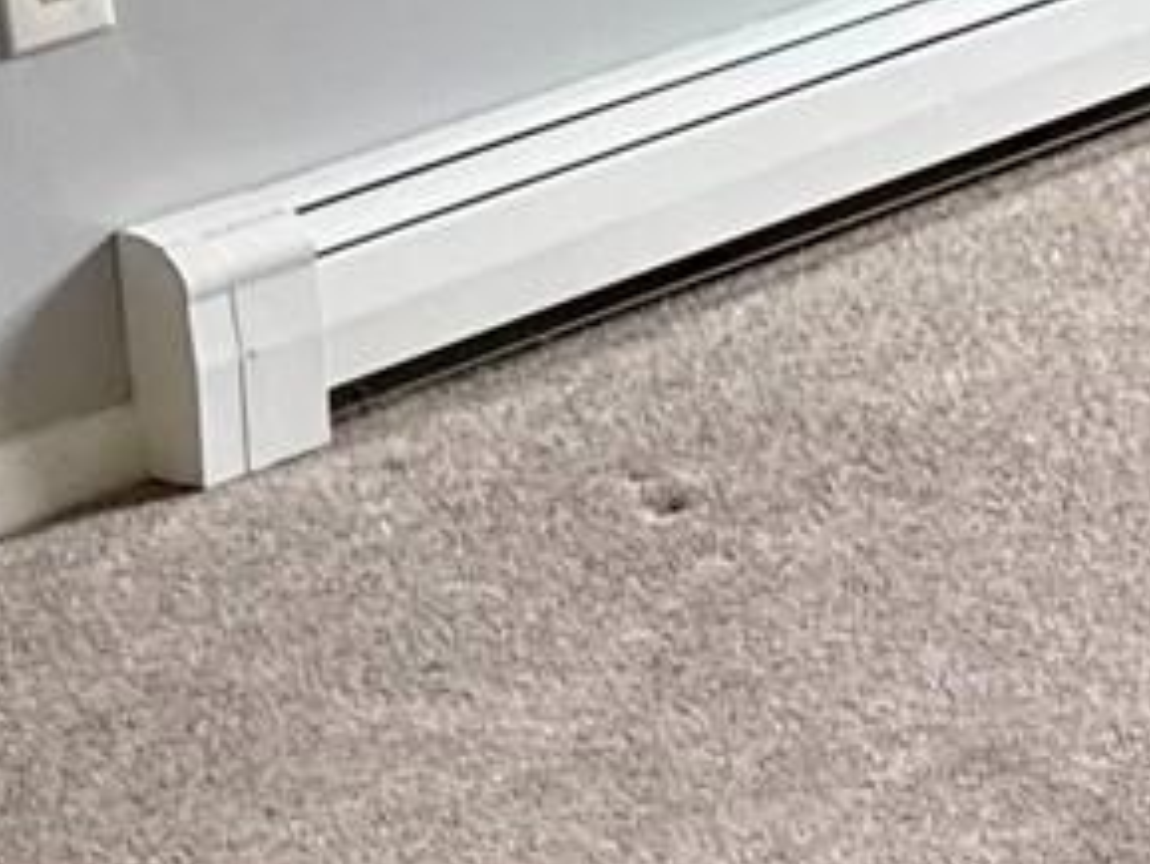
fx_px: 5650
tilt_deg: -12.8
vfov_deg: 8.6
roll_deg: +1.1
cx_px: 2392
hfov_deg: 10.5
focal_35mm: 170
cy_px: -326
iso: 125
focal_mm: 6.76
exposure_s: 1/121
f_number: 1.78
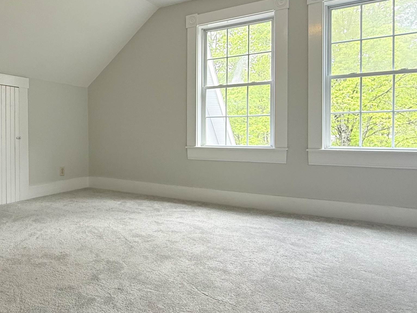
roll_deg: -0.8
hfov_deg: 61.7
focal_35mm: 28
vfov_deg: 49.7
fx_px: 337
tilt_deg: -1.0
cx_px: 135
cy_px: 141
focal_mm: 2.22
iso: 125
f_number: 2.2
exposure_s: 1/99
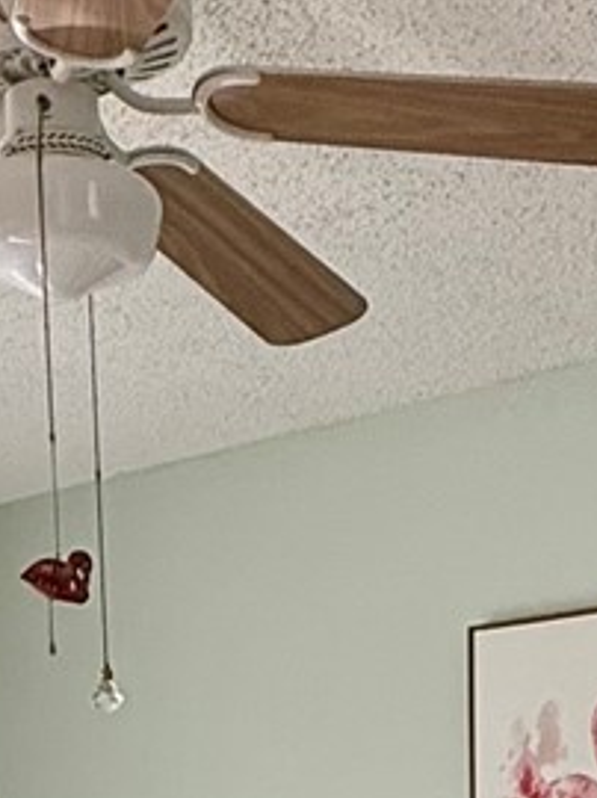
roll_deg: +0.7
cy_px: 1596
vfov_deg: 17.2
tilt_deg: -12.4
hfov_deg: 17.6
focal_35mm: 83
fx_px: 1912
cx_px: 137
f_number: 2.2
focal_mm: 2.22
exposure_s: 1/99
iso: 100
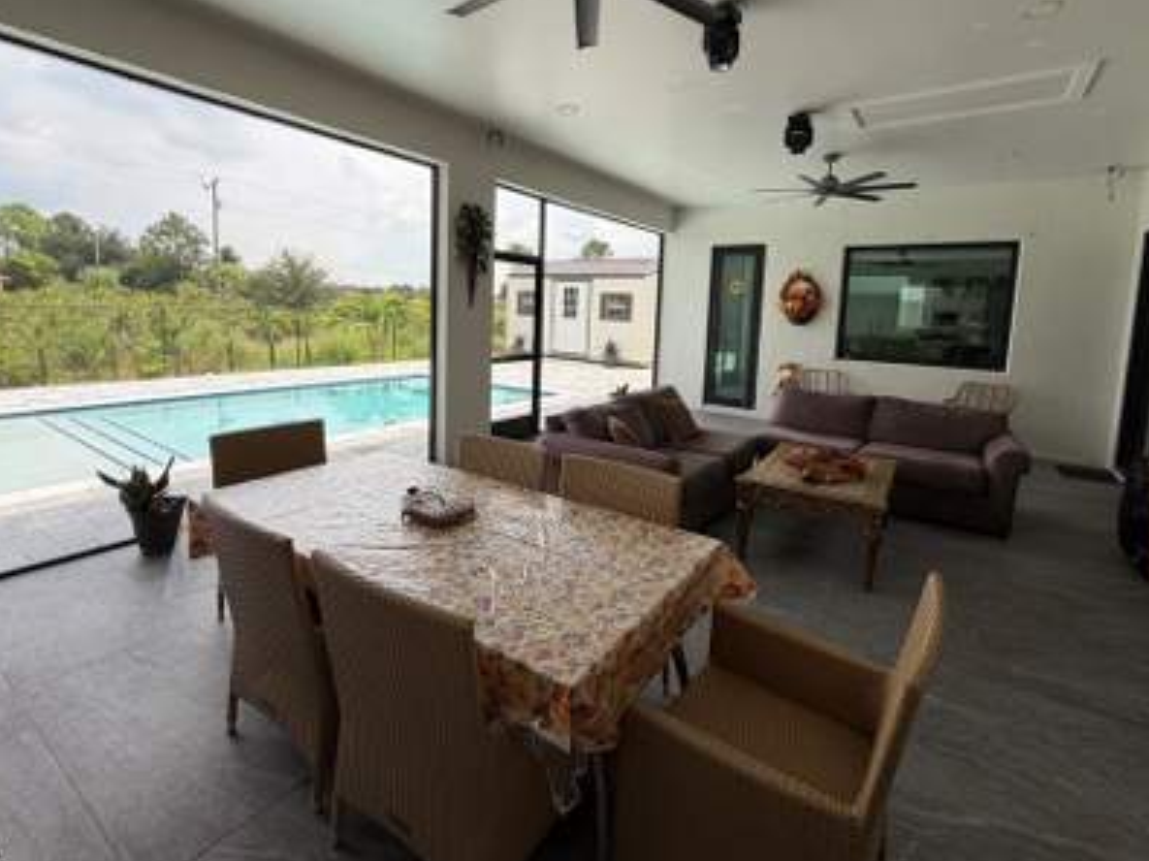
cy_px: 361
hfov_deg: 91.0
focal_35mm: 17
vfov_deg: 74.2
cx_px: 570
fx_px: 564
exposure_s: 1/502
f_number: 2.2
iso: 64
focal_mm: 2.22
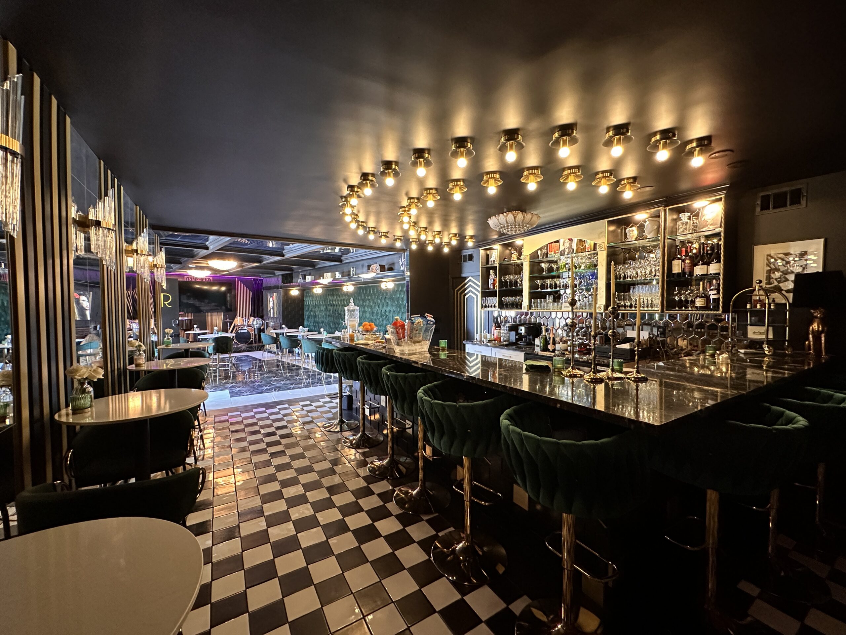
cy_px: 318
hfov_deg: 102.1
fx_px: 342
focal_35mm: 14
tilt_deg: -1.6
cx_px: 423
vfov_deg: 85.7
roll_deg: +0.1
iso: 640
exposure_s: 1/60
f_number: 2.2
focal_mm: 2.22
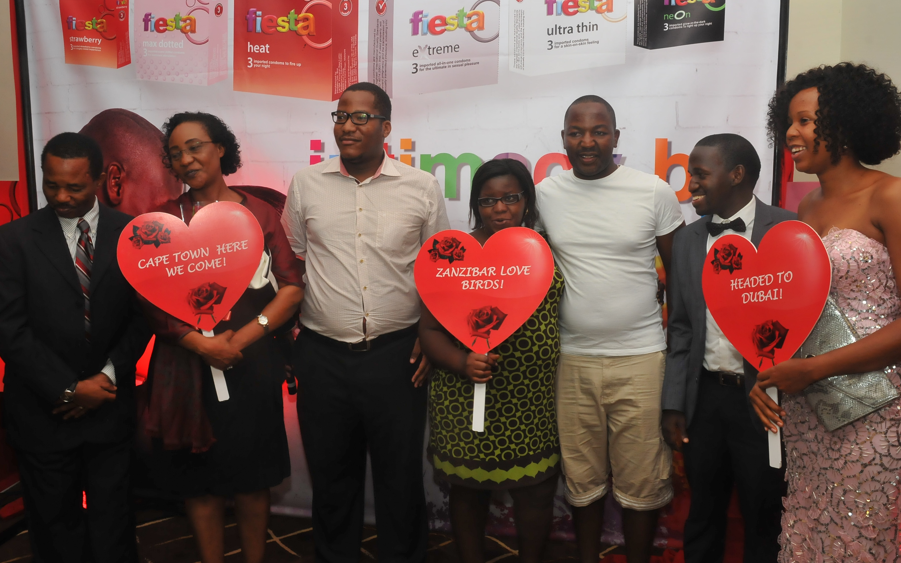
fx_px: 688
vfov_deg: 44.5
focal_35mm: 28
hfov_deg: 66.5
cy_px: 268
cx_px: 443
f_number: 11
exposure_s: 1/60
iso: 800
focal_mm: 18
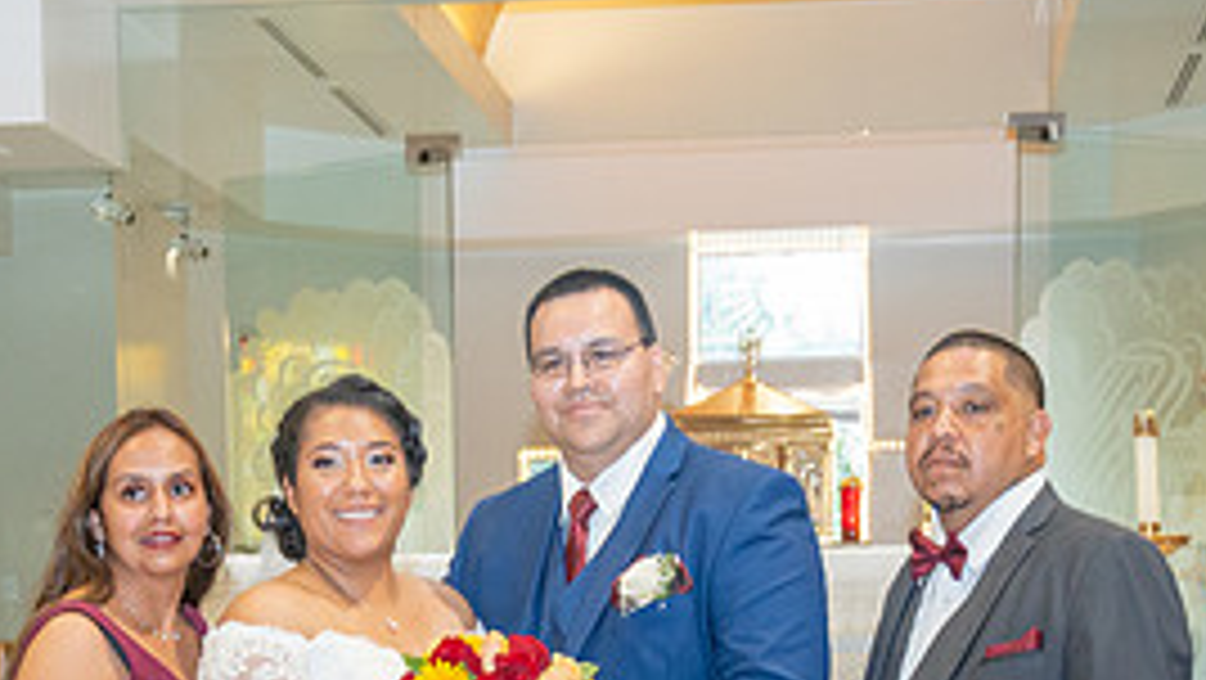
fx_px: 2783
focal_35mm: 87
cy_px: 946
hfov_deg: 24.4
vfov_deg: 13.3
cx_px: 528
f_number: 4
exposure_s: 1/125
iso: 2500
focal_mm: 33
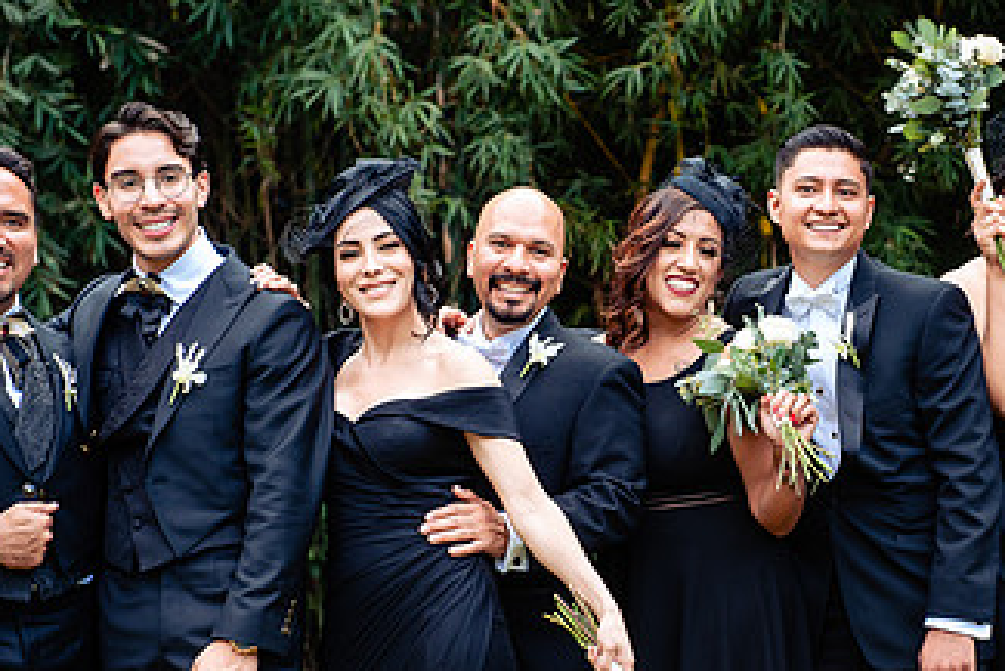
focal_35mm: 125
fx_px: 3491
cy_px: 416
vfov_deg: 11.0
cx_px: 733
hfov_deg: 16.3
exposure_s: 1/160
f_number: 4.5
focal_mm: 70
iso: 400
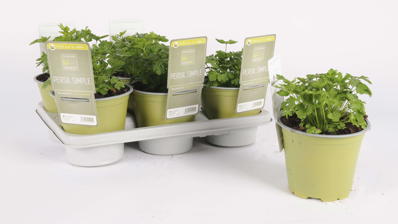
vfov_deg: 20.0
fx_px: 633
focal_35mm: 60
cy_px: 104
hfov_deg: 34.9
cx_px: 200
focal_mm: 38
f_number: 16
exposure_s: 1/200
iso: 200
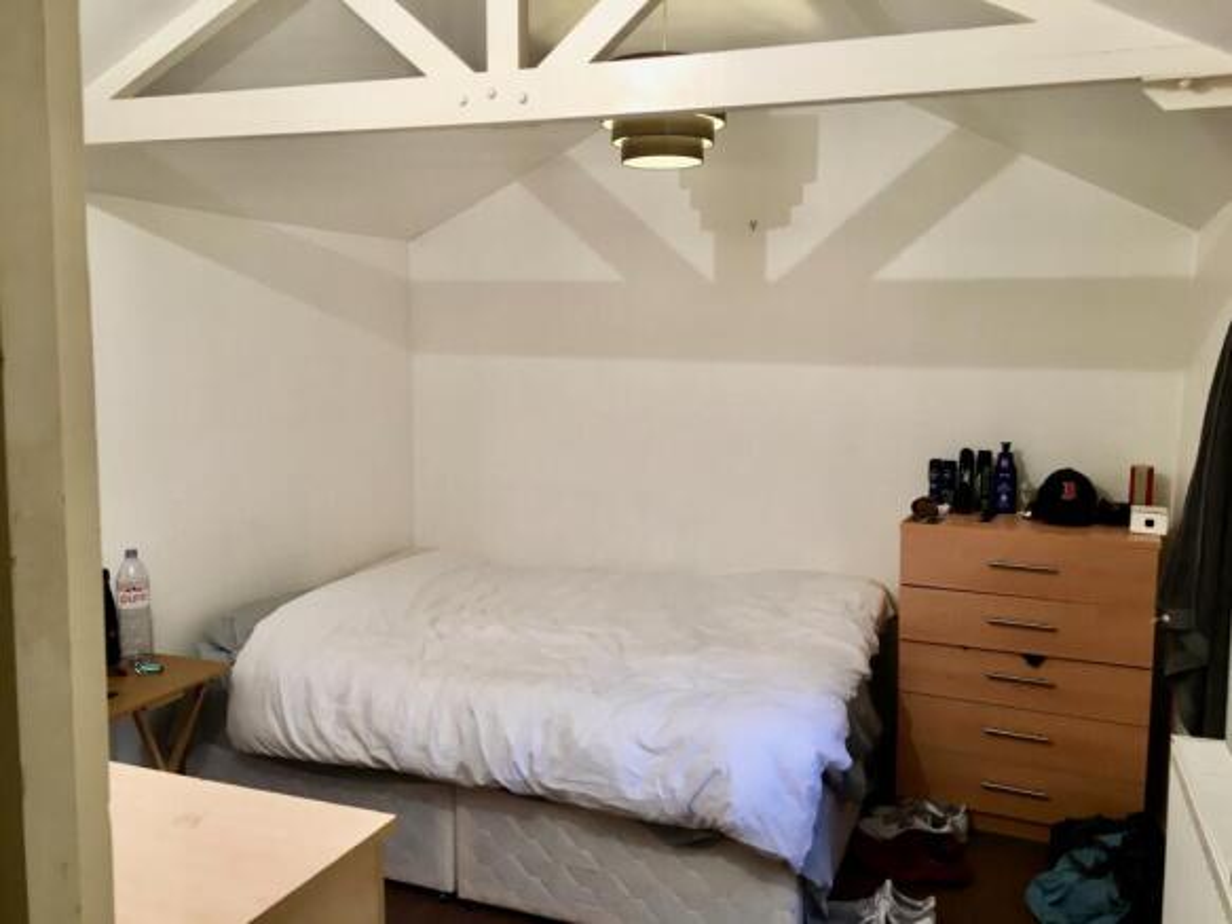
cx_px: 616
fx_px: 1032
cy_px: 462
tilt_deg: -5.4
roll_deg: -0.6
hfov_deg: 61.7
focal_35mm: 29
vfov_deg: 48.2
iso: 80
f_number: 2.2
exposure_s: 1/33
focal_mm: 4.15
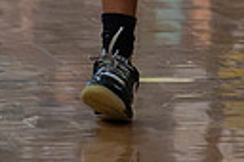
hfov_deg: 2.3
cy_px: -215
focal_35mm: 898
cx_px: -103
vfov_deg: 1.5
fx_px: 6079
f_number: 3.2
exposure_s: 1/1000
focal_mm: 94
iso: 10000
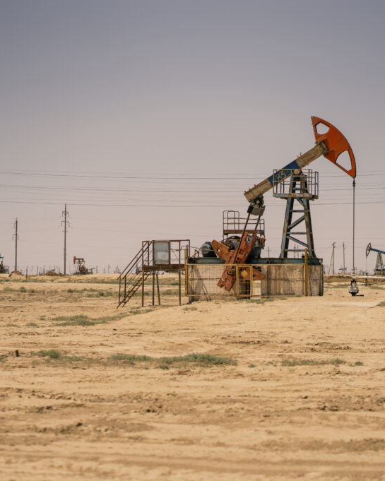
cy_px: 240
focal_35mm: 120
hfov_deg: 12.9
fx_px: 1709
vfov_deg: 16.0
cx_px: 202
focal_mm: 85
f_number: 2.2
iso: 64
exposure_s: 1/5000
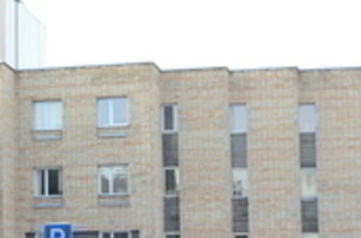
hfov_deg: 14.3
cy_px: 192
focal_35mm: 140
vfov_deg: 9.7
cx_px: -70
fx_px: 1400
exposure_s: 1/250
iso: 500
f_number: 4.2
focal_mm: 32
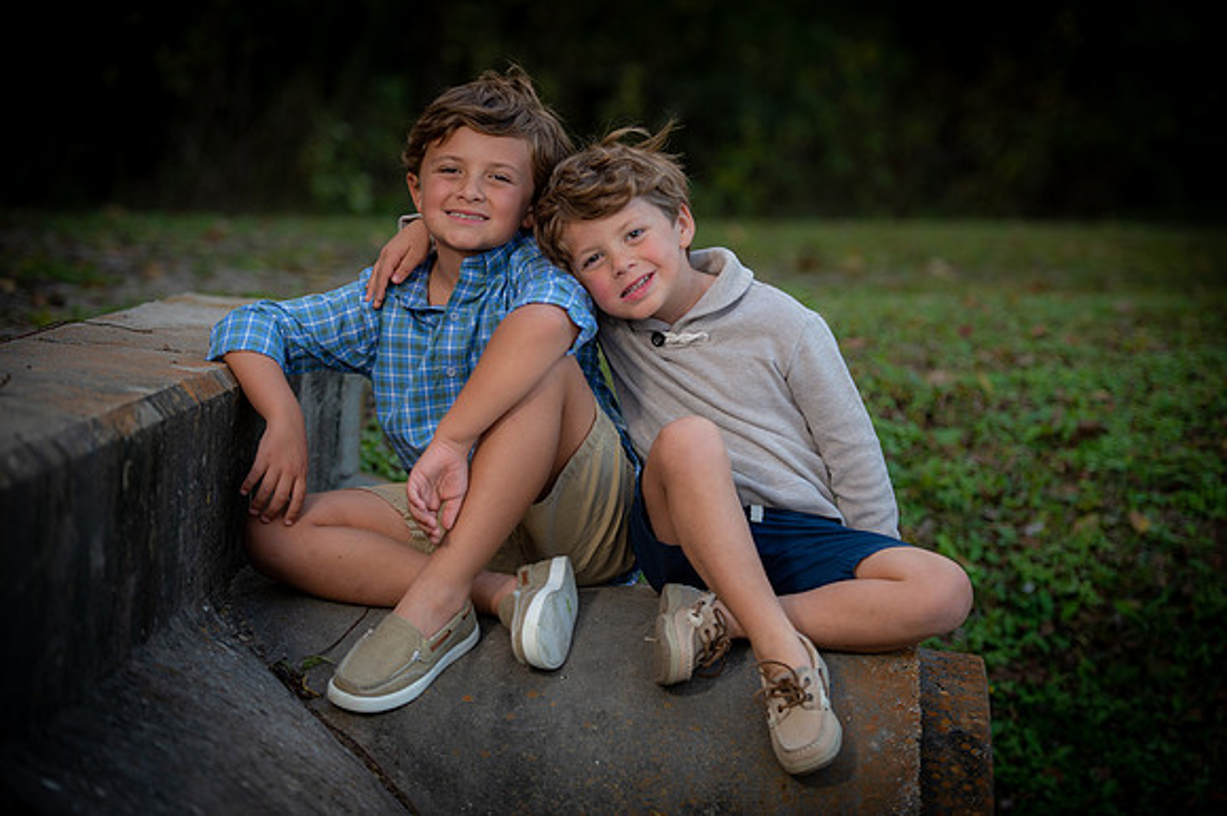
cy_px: 408
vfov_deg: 12.4
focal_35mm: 110
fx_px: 3747
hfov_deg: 18.6
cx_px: 614
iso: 400
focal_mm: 110
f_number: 2.8
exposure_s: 1/160
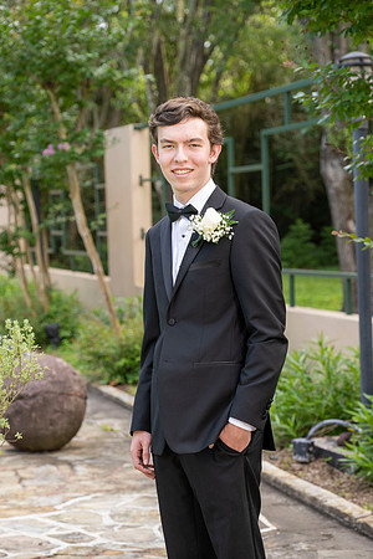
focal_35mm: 86
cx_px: 186
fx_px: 1336
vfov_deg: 23.6
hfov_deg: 15.9
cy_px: 280
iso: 500
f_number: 5
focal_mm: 86
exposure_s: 1/200
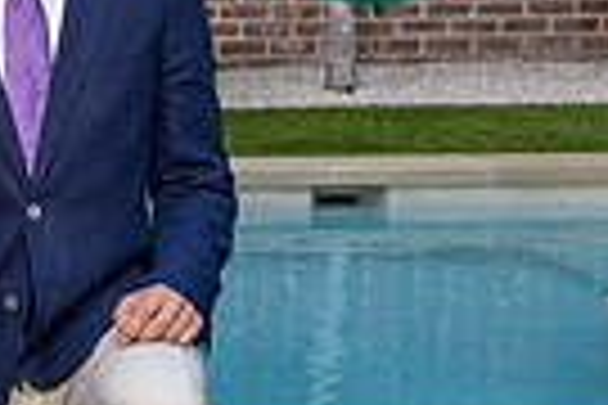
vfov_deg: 6.4
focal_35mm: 215
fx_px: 3631
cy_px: -15
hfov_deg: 9.2
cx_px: -467
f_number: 8
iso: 400
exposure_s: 1/100
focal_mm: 46
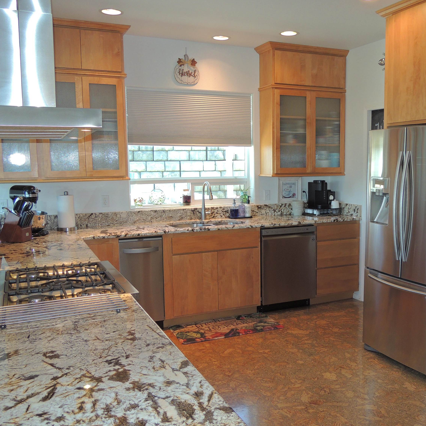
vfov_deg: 46.0
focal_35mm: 36
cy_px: 216
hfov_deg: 45.6
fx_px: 501
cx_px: 270
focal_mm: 5.3
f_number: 3.1
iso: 140
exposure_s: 1/40
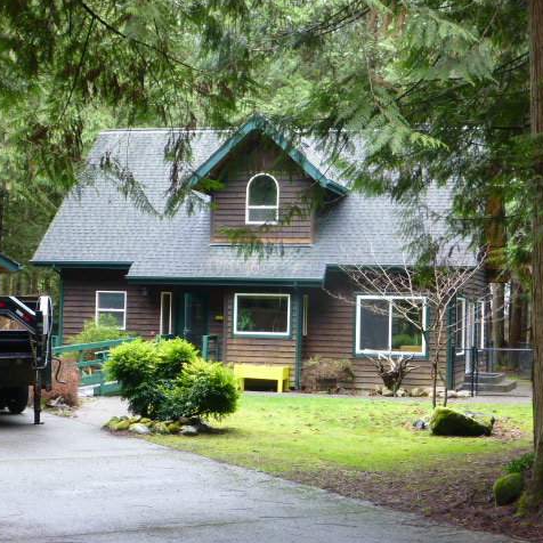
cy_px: 270
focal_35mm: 69
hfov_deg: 25.0
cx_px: 301
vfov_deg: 25.0
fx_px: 1225
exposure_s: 1/30
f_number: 4.7
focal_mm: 10.3
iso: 400
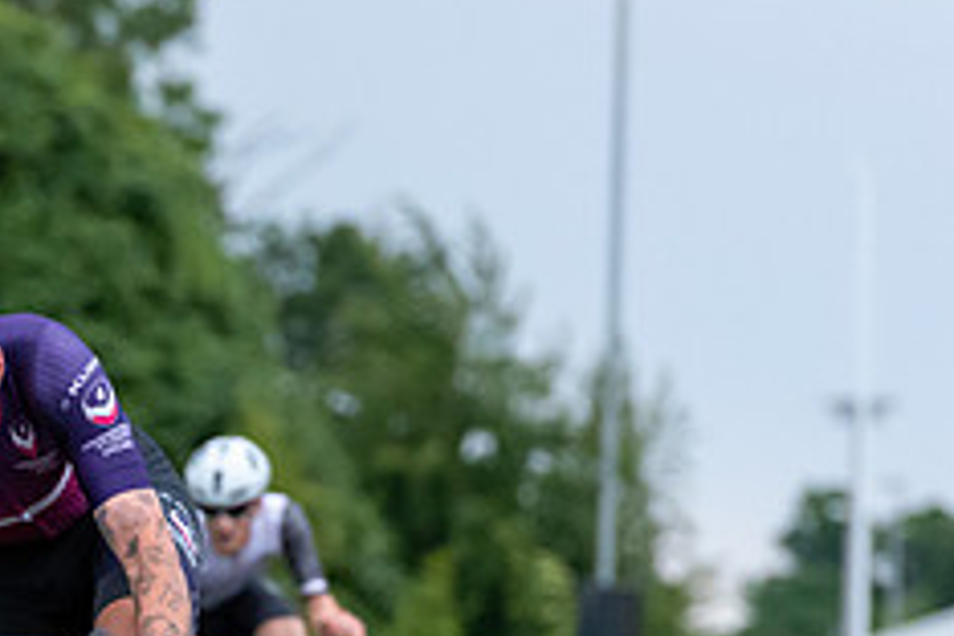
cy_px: 732
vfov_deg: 2.8
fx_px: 12825
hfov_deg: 4.3
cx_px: -61
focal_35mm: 484
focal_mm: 195
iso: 7200
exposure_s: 1/640
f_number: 5
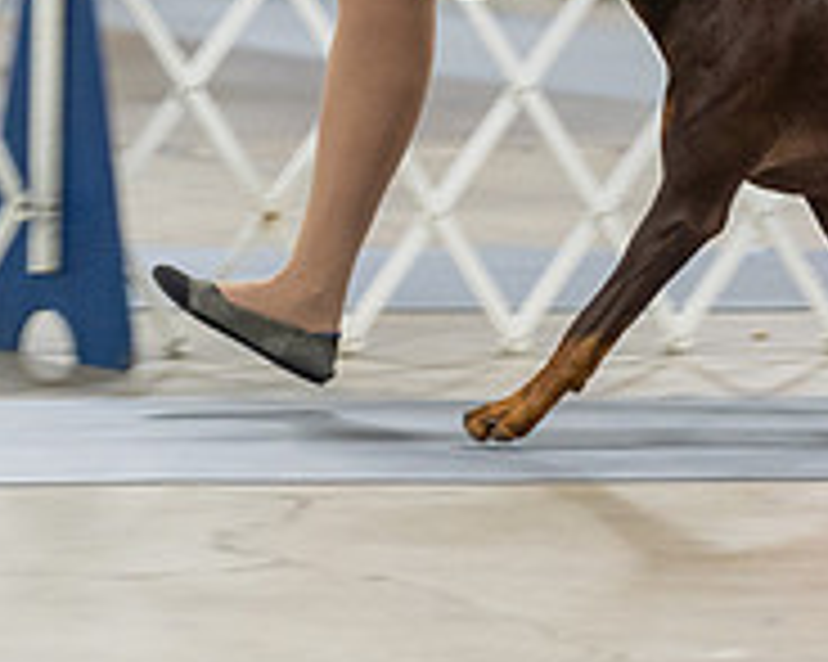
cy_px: -171
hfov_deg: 4.2
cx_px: 601
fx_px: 11218
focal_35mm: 458
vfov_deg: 3.4
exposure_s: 1/160
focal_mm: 133
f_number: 2.8
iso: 2000
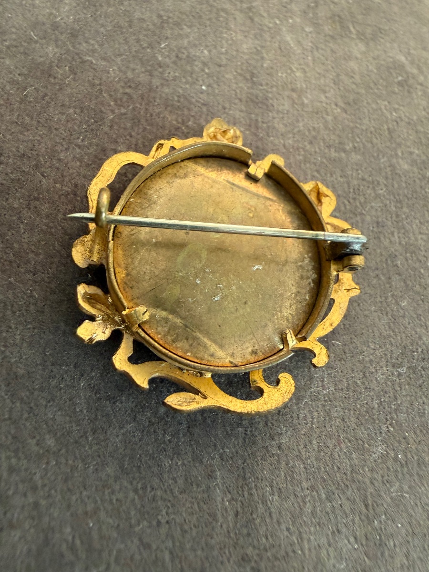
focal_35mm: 26
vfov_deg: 67.3
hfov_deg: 53.1
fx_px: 430
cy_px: 286
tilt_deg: -53.8
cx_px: 214
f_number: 2.2
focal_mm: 2.22
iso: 400
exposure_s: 1/50
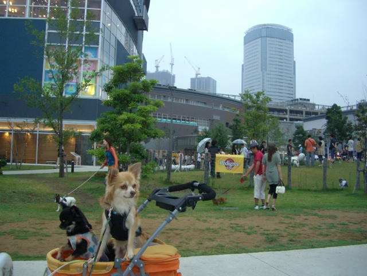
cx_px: 184
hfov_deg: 49.0
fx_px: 403
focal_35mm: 38
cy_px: 138
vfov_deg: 37.7
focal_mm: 7.9
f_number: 2.8
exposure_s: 1/125
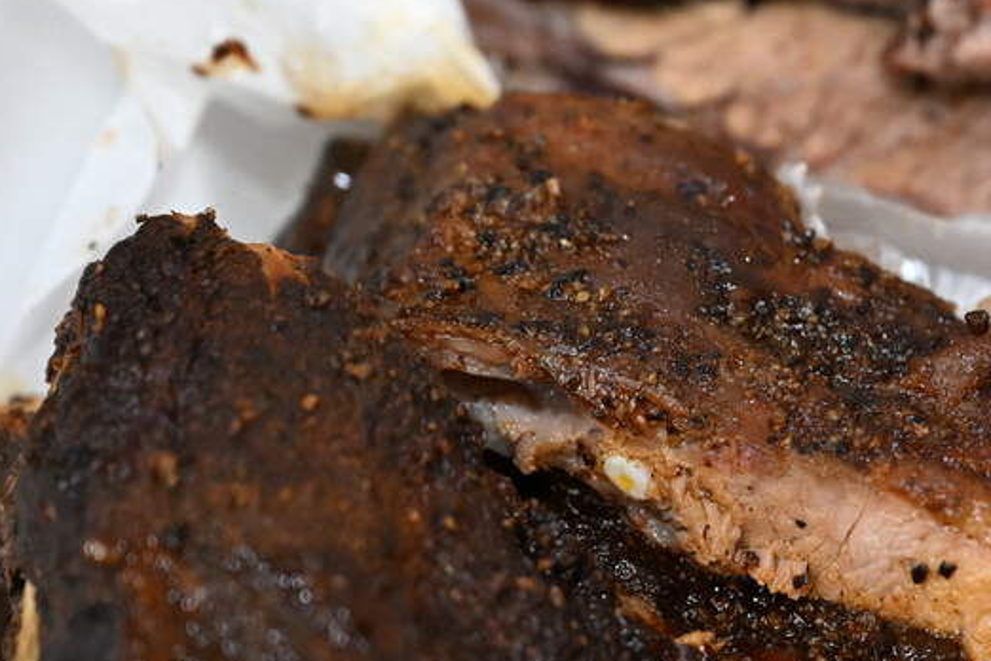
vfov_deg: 8.5
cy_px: 492
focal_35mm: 161
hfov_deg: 12.6
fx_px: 4432
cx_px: 915
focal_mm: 70
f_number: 4
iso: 4000
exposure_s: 1/160
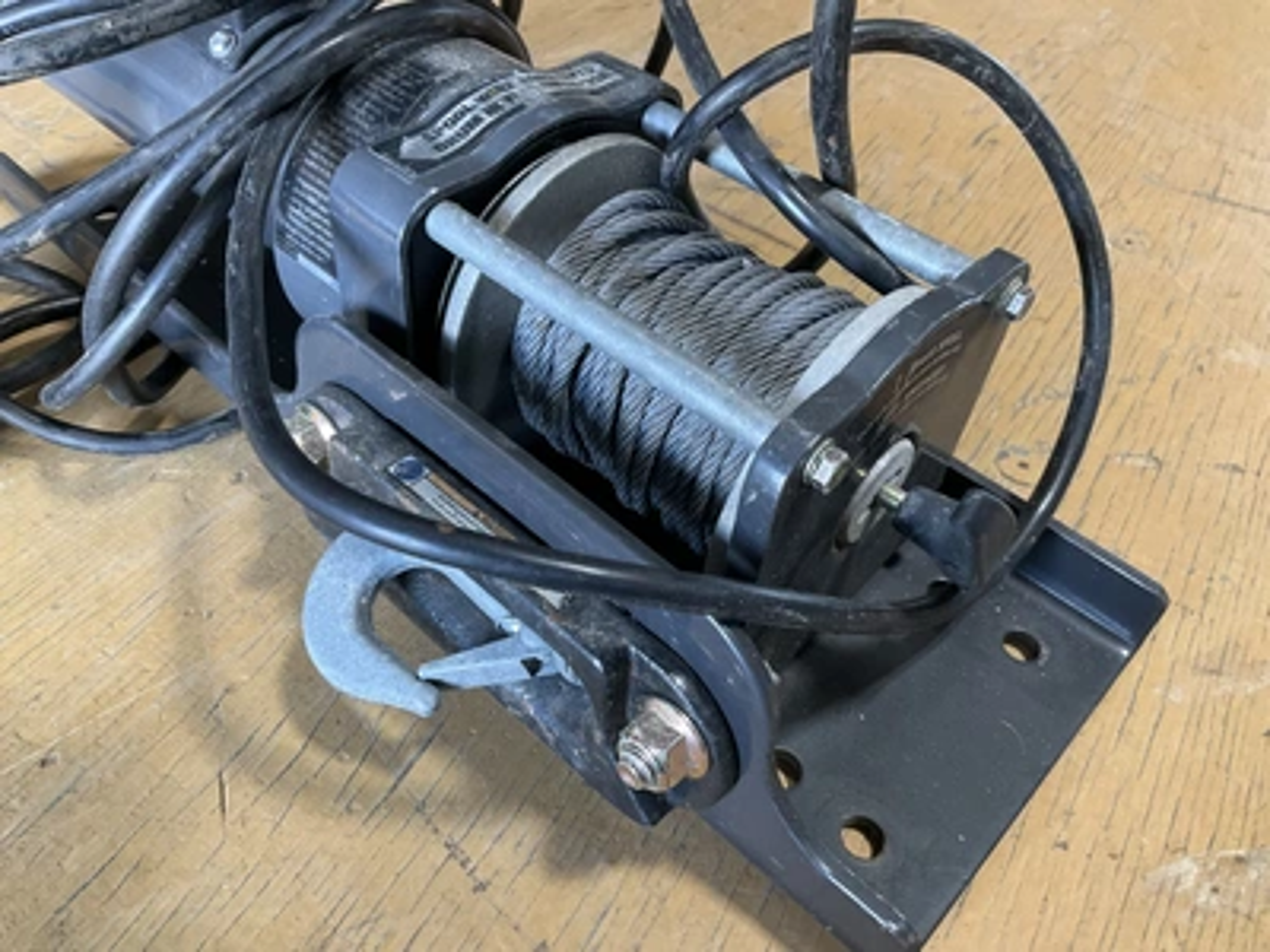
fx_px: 1064
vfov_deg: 48.2
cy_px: 476
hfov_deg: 61.7
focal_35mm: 29
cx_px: 635
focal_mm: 3
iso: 100
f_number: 1.8
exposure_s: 1/60
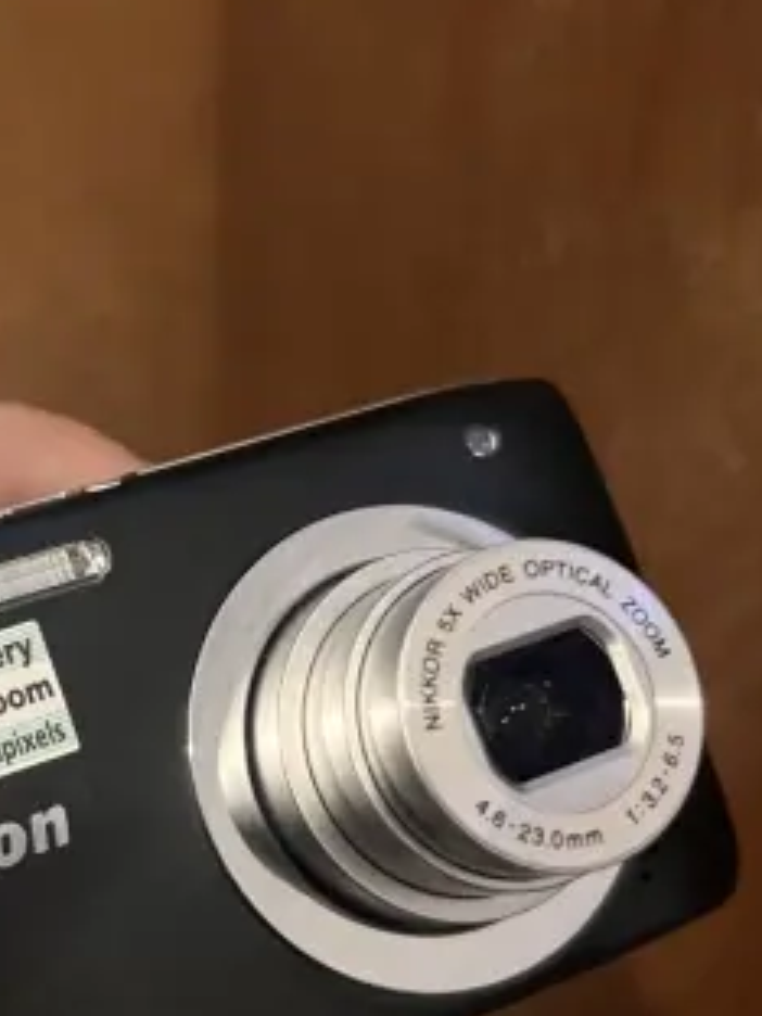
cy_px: 580
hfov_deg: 28.6
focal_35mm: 50
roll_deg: +2.8
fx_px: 1468
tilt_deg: -43.6
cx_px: 179
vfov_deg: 38.1
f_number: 1.6
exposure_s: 1/30
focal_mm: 5.1
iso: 640
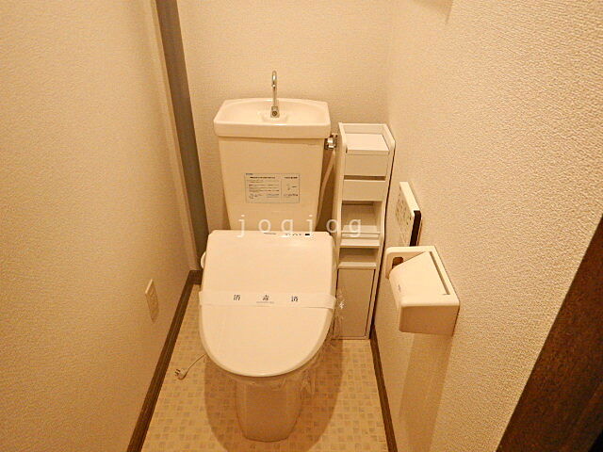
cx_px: 302
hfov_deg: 71.6
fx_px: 418
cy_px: 226
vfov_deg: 56.8
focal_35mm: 24
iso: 200
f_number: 2.8
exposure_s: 1/10
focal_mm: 4.3
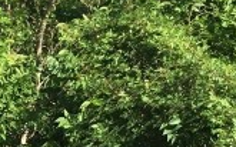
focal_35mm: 204
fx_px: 1312
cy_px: 138
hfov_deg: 10.2
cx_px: -10
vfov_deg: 6.4
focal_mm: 3.3
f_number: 2.4
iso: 25
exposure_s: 1/815
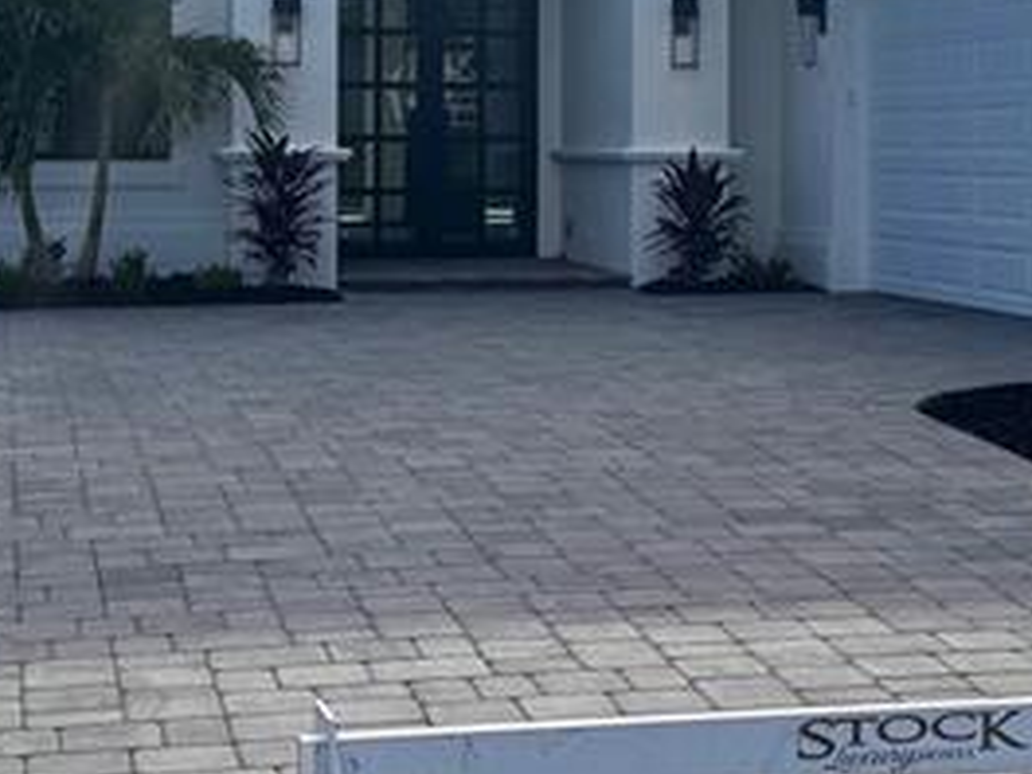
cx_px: 692
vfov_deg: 15.7
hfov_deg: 21.0
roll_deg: +0.8
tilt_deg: +0.9
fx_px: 2773
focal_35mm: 93
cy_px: 102
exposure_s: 1/6410
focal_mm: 6.76
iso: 80
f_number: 1.78
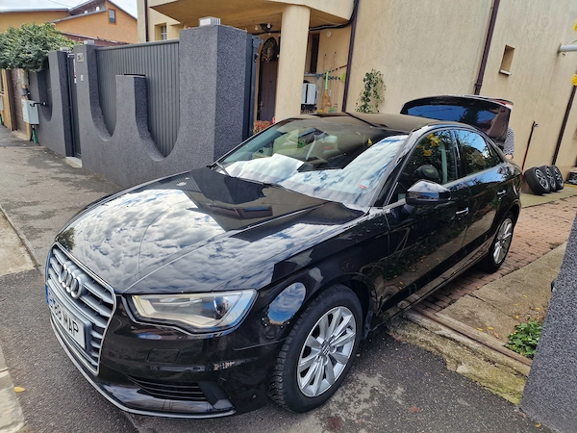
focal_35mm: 23
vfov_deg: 58.9
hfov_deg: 73.9
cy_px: 216
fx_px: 383
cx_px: 288
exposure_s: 1/228
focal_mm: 6.4
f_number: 1.8
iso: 50
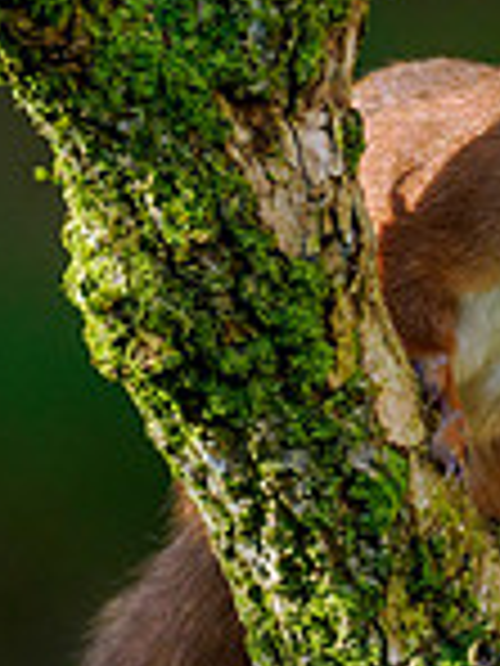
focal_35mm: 2501
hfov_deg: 0.6
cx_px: 647
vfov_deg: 0.8
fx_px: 48167
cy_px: 483
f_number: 4
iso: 800
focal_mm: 300
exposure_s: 1/640
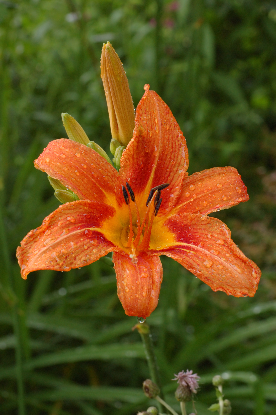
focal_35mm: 105
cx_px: 138
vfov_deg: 19.5
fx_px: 1210
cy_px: 208
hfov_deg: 13.0
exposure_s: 1/10
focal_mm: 70
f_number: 11
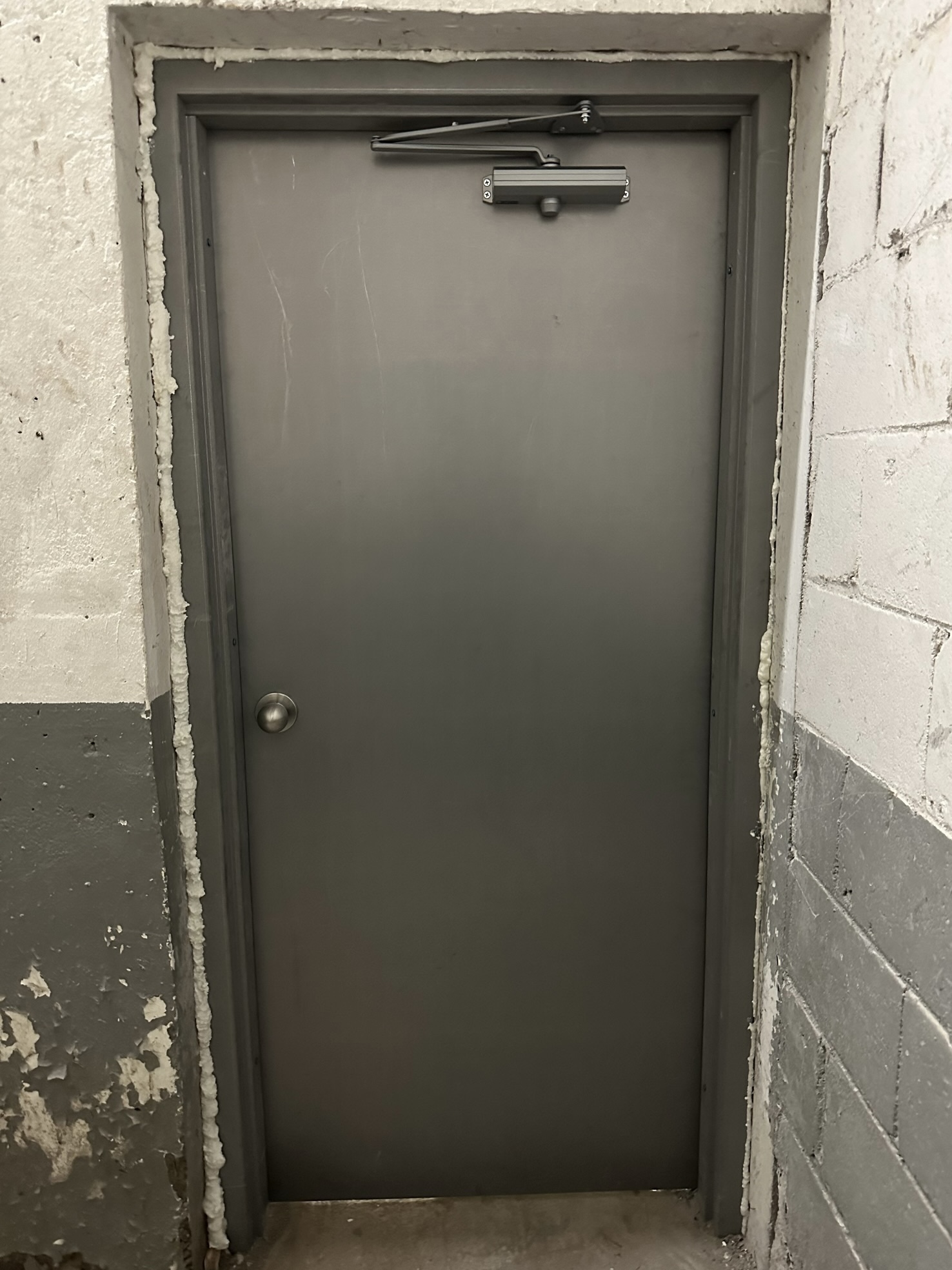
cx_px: 476
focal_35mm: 24
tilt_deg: -8.8
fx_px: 880
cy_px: 635
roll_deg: +1.1
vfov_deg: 71.6
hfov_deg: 56.8
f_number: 1.78
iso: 800
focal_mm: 6.86
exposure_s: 1/30
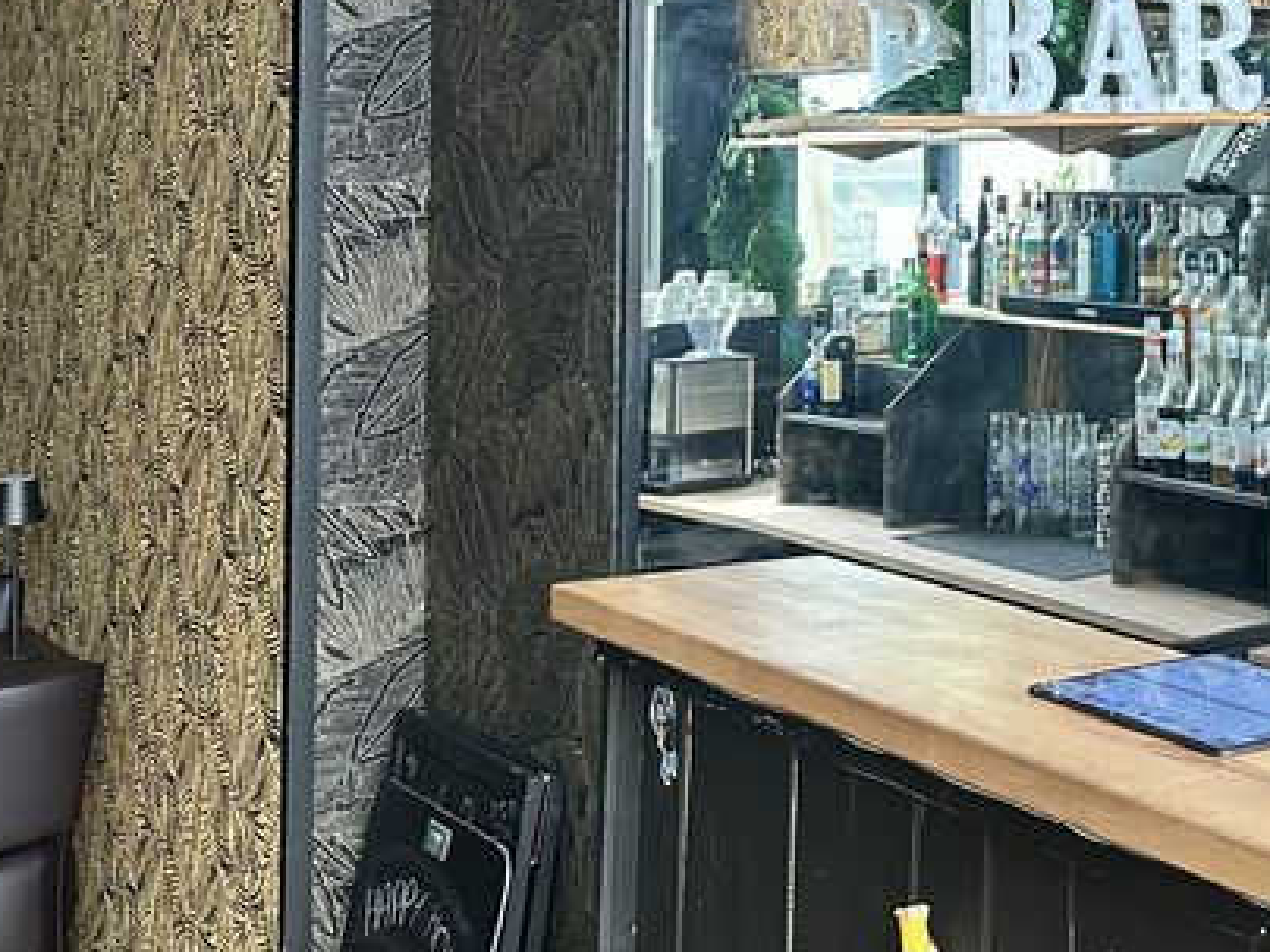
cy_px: 31
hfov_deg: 31.0
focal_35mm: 57
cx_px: 1311
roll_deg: +0.4
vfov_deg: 24.6
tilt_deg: +4.2
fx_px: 2091
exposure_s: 1/121
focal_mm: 6.86
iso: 200
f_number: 1.78
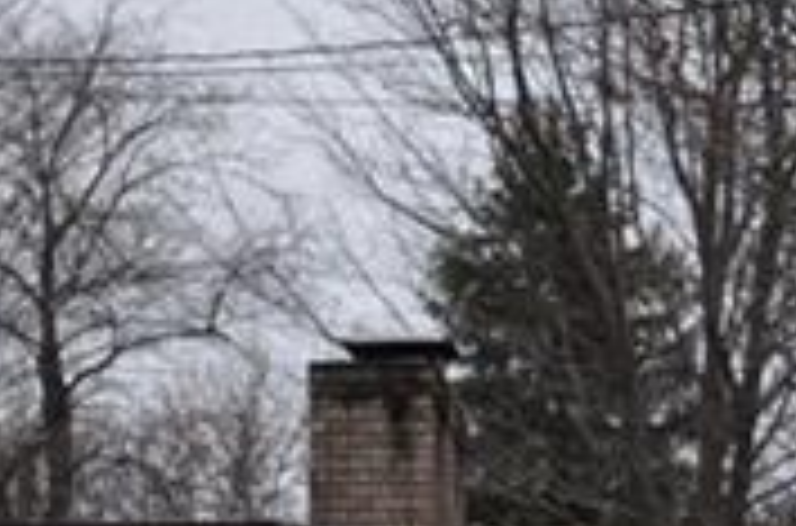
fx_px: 6130
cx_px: -949
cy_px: 461
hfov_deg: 7.1
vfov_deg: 4.9
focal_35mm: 278
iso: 200
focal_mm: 32
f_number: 5.6
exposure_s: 1/200
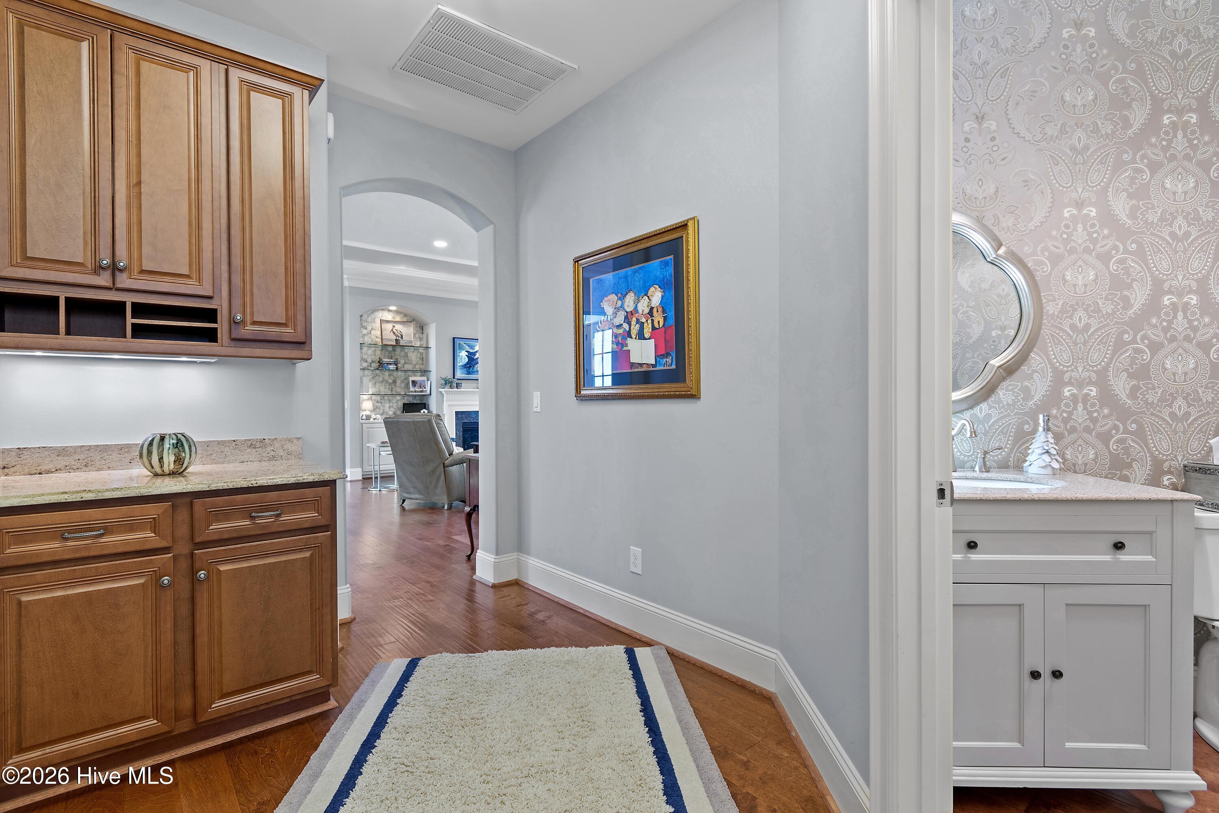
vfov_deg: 73.7
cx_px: 610
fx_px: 542
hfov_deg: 96.7
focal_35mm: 16
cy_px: 406
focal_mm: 11
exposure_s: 1.6
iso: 100
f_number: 4.8
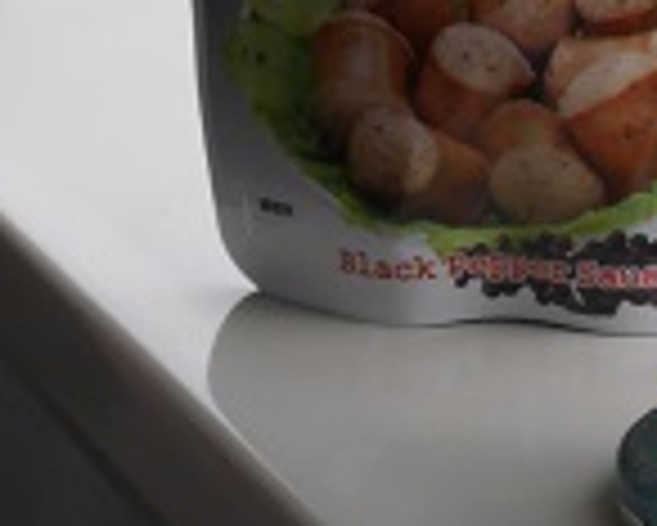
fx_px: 2491
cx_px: 796
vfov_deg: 11.9
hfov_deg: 14.5
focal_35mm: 128
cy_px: -74
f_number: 16
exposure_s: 1/60
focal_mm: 15
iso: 640
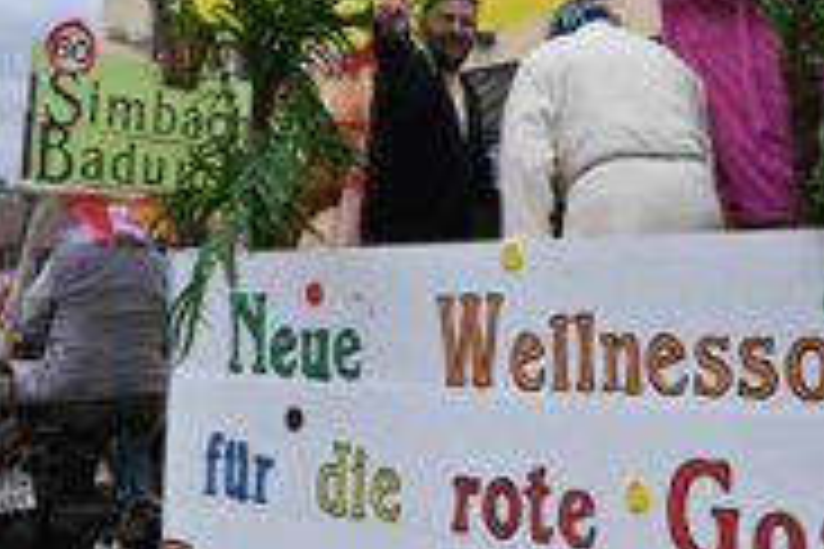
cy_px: 220
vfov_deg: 22.6
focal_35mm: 60
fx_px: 1375
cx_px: 572
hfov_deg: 33.0
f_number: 14
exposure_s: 1/800
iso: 2500
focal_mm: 27.5
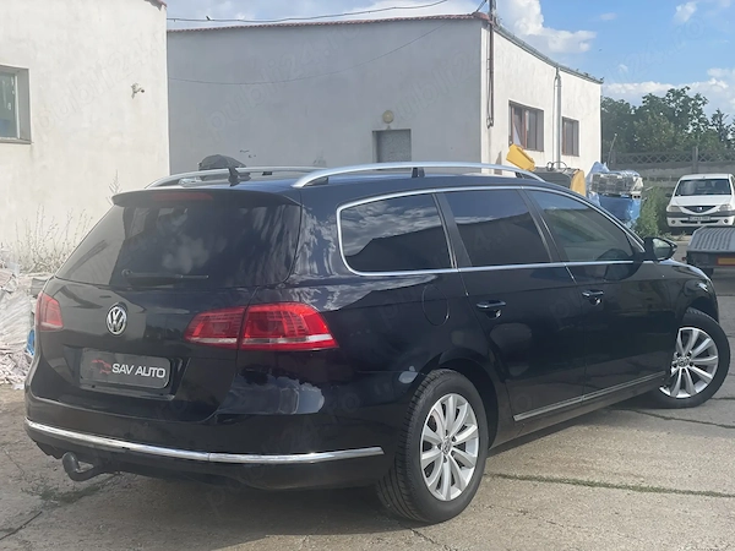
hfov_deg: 36.8
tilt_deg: -4.0
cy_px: 276
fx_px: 1104
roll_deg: +0.9
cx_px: 368
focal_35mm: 52
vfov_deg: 28.0
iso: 32
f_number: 2
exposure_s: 1/1453
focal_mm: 6
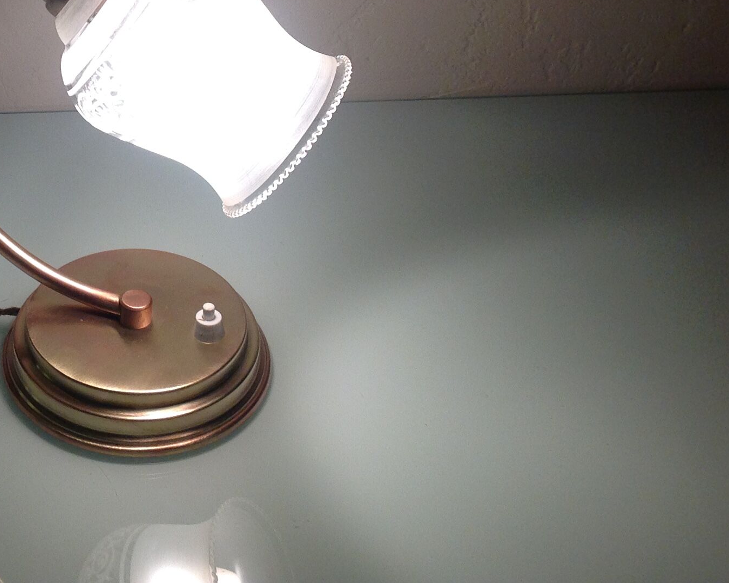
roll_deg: +1.6
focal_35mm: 66
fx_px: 1424
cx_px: 64
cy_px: 75
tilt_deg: -30.0
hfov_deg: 27.6
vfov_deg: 22.7
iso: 100
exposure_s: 1/100
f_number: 2.4
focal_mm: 4.28
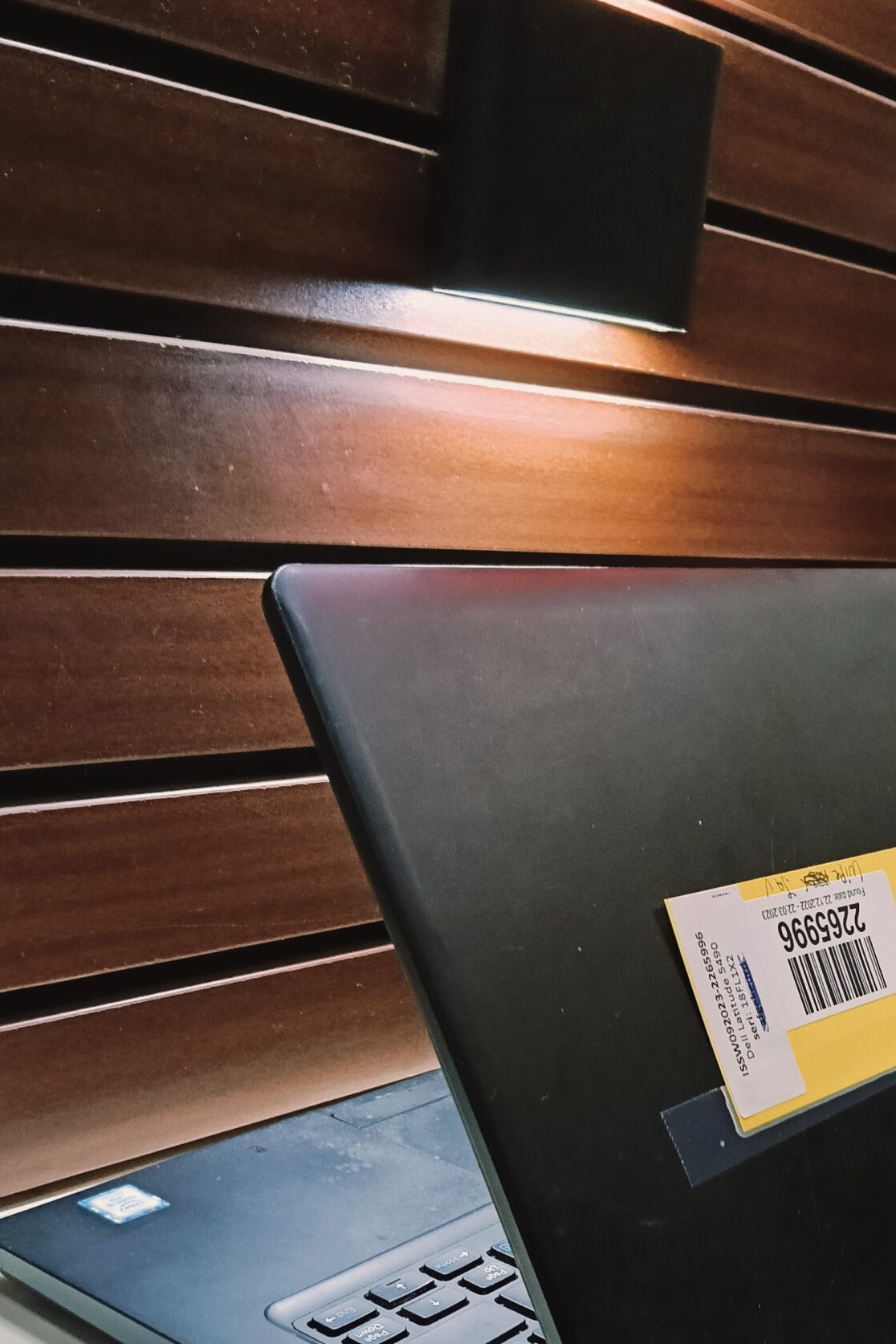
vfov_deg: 44.5
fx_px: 1605
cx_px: 651
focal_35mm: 43
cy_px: 937
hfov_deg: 30.8
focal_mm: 3.98
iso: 500
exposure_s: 1/33.3
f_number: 1.8
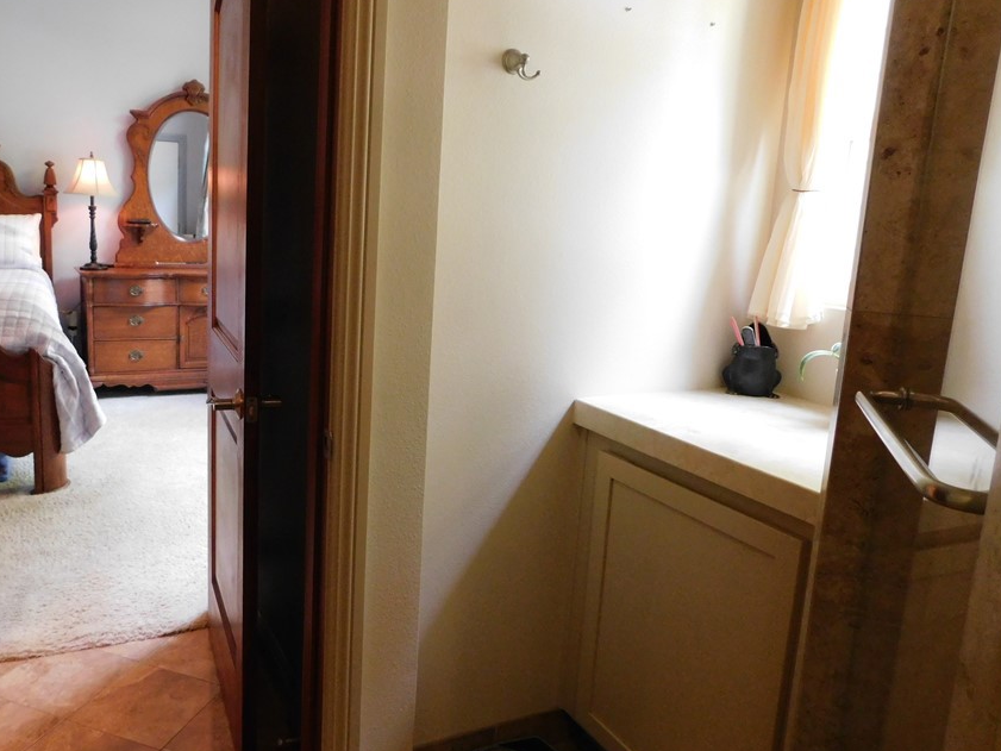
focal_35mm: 28
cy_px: 364
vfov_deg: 49.7
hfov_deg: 62.9
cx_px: 406
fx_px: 810
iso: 400
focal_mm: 4
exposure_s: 1/30
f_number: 3
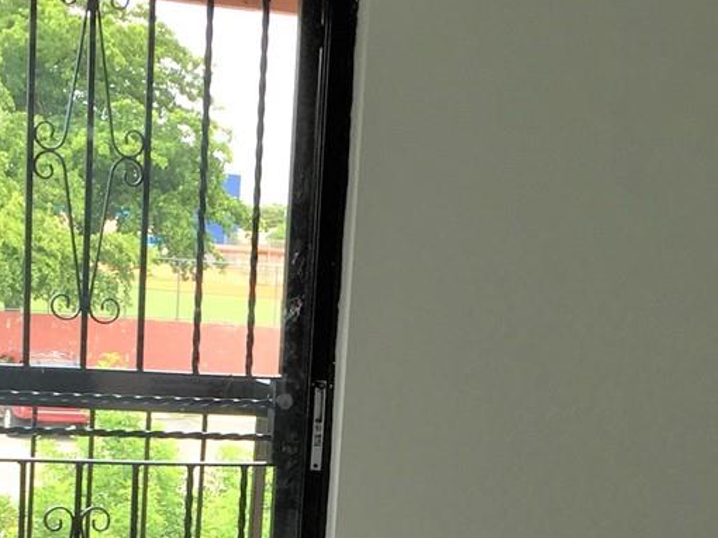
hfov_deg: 21.5
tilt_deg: -12.7
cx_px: 414
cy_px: 677
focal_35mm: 91
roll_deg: -3.2
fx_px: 1887
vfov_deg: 15.5
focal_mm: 4.15
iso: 32
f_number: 2.2
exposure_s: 1/199
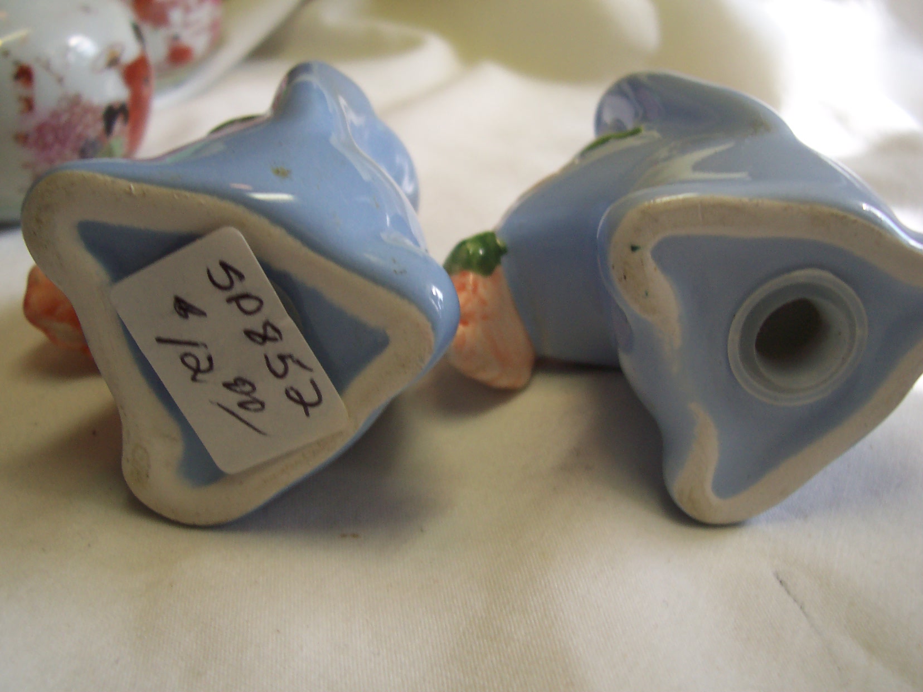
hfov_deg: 50.1
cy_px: 346
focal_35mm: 37
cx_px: 462
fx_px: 987
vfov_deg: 38.7
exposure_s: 1/90
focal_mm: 5.6
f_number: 2.8
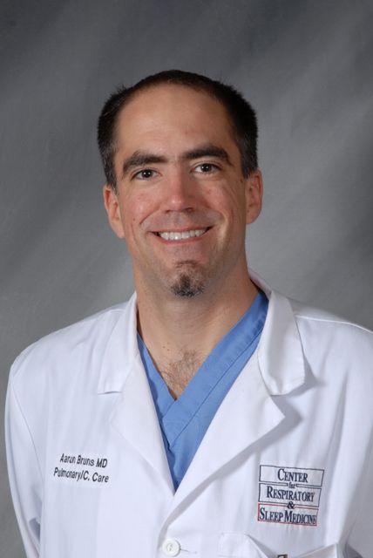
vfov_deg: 19.4
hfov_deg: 13.1
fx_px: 1628
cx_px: 186
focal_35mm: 105
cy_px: 279
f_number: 13
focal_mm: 70
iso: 100
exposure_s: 1/125
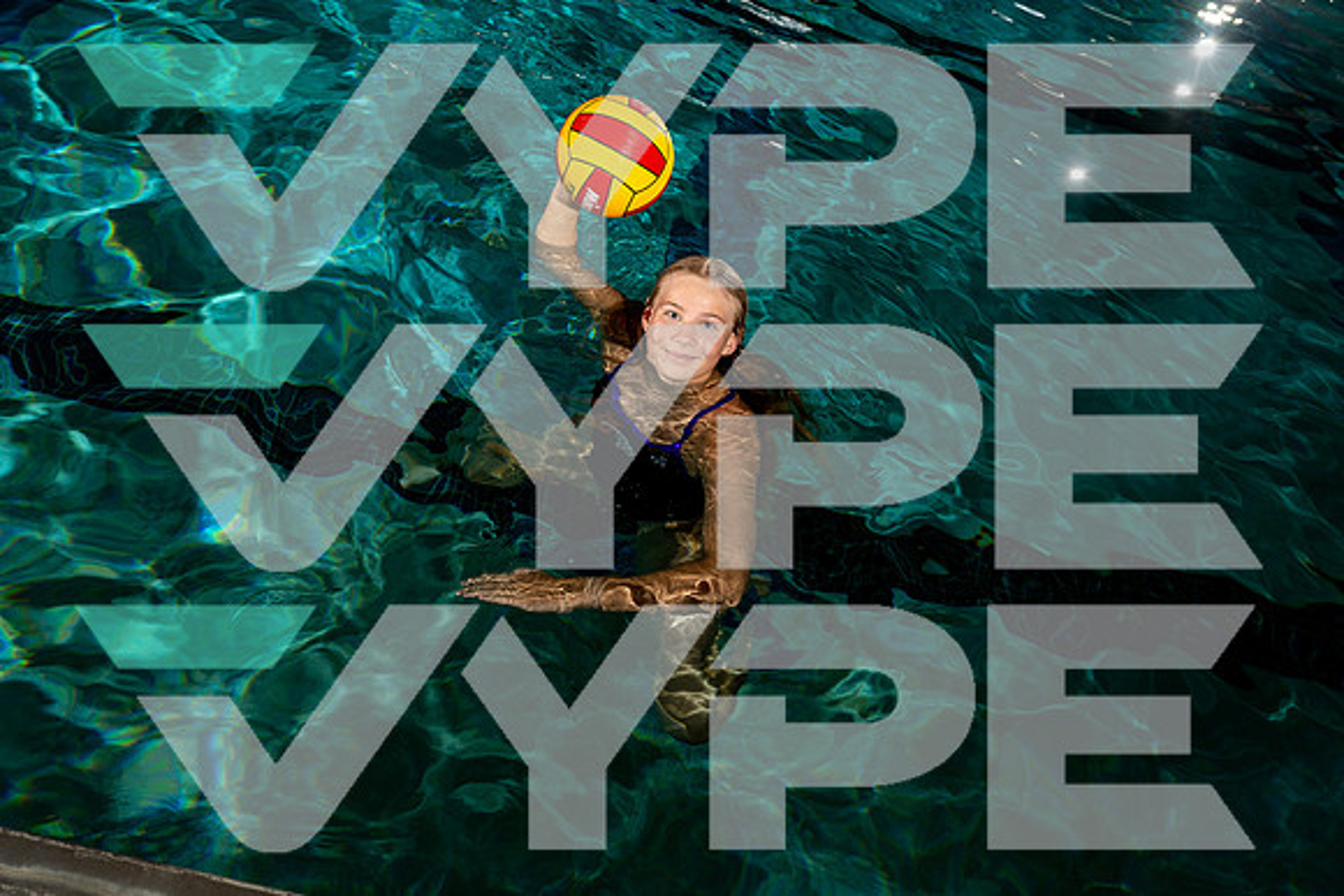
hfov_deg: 63.6
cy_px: 448
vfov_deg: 45.0
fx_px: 1083
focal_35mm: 29
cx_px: 672
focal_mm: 29
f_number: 4
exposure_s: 1/250
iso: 100
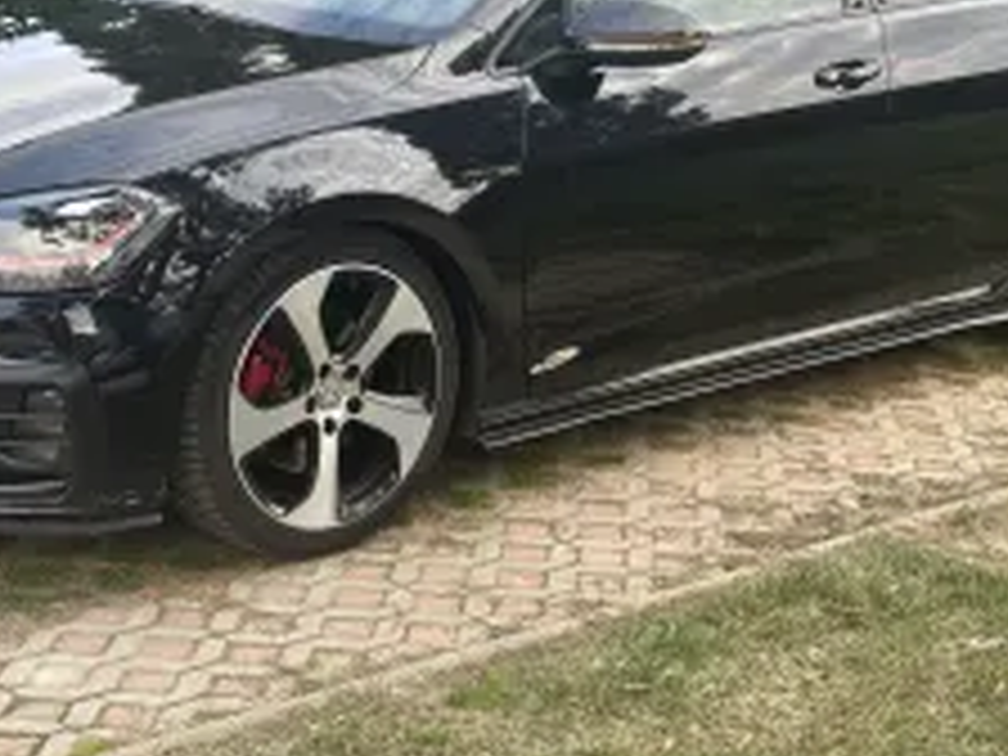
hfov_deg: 25.3
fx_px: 2242
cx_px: 432
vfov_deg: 19.0
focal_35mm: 77
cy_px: 198
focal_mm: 6.86
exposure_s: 1/198
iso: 50
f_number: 1.78
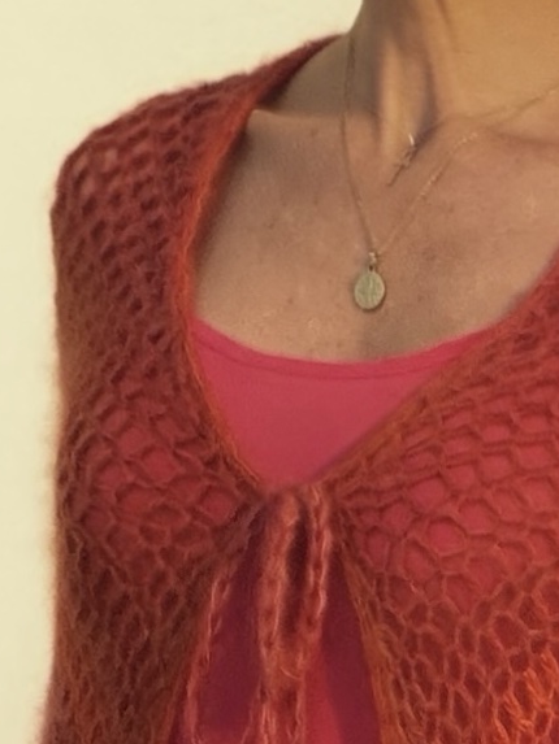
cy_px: 1509
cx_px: 445
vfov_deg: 11.3
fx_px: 3379
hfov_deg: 9.4
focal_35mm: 157
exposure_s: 1/495
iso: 25
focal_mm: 2.71
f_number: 1.9
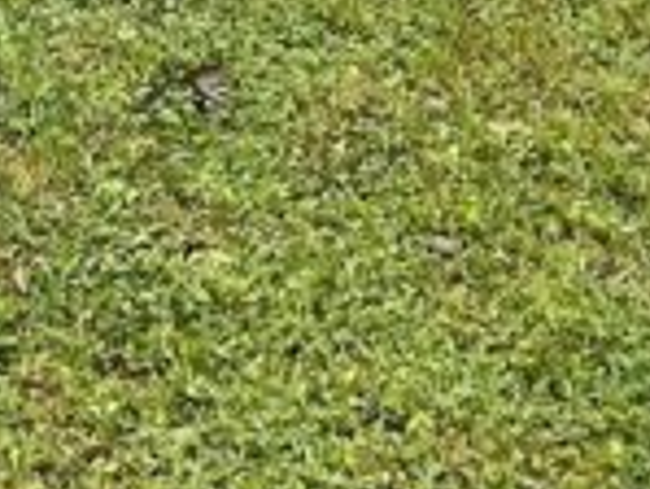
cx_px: -2
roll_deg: -0.9
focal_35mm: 93
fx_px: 1748
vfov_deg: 9.6
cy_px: -1196
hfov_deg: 20.4
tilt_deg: +5.9
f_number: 1.8
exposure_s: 1/152
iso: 32
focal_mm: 1.57
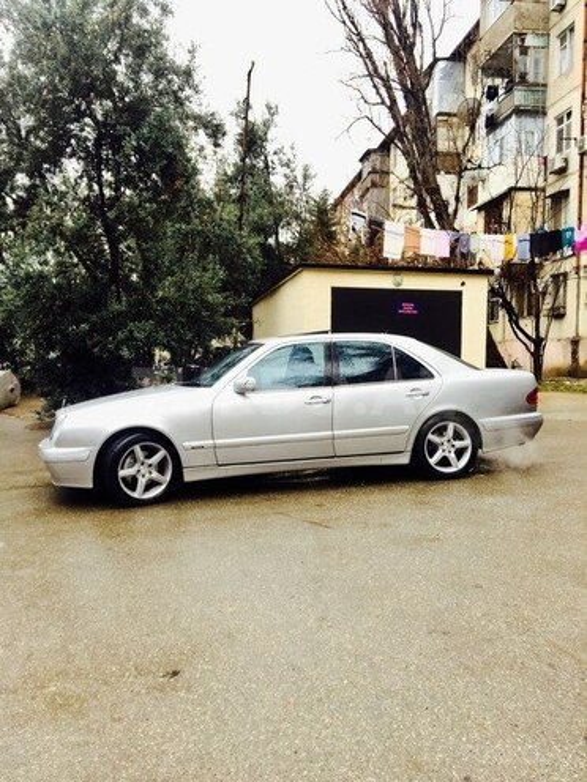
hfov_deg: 48.2
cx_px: 294
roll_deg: -1.0
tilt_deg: -3.5
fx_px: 656
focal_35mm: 29
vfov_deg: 61.7
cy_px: 391
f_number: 2.2
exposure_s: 1/131
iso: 32
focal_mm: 4.15
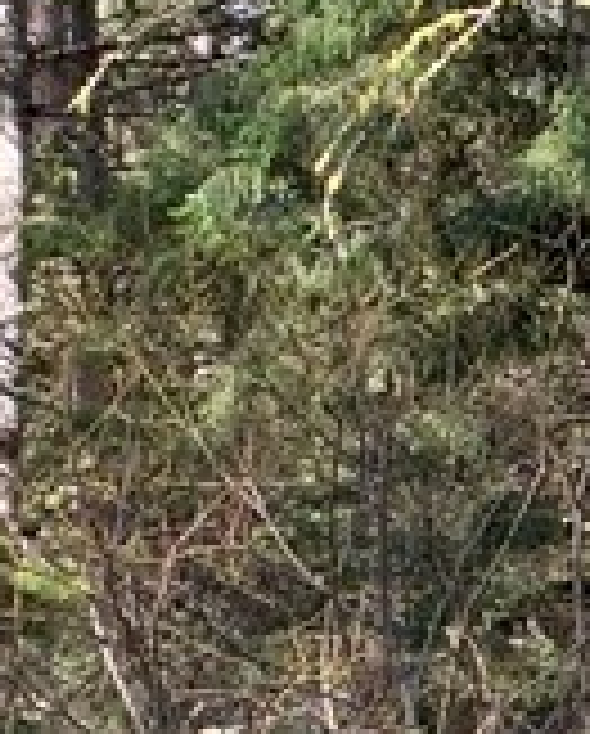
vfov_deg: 12.0
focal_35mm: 159
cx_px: 1639
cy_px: 725
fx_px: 3461
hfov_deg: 8.5
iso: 25
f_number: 1.8
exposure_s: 1/122
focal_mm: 4.25
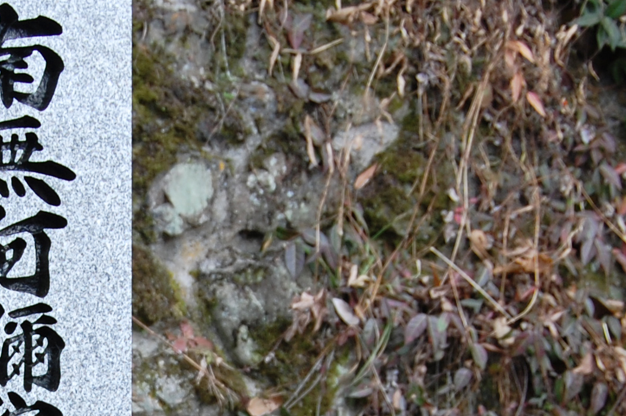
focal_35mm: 149
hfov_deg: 13.6
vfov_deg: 9.1
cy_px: 470
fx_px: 2596
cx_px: 68
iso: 220
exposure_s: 1/125
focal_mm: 35
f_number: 5.6
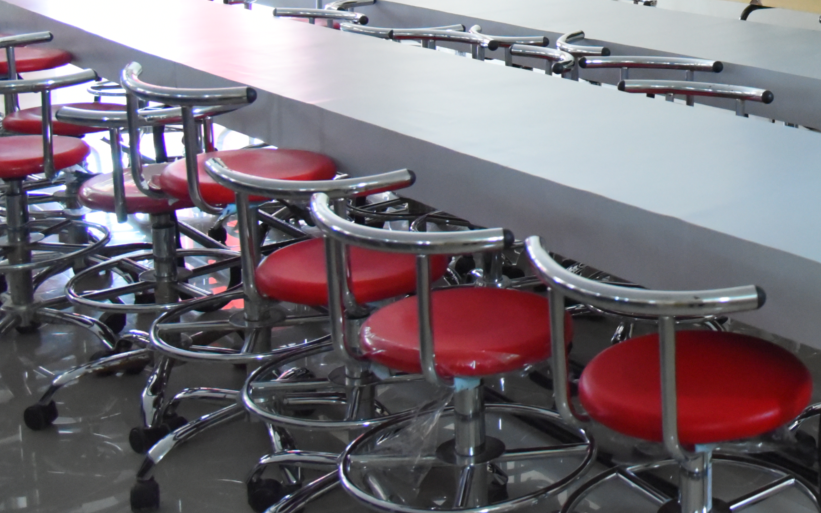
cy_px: -22
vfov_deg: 22.1
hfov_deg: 32.3
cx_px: 885
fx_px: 1253
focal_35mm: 56
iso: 6400
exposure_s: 1/80
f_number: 4
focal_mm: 24
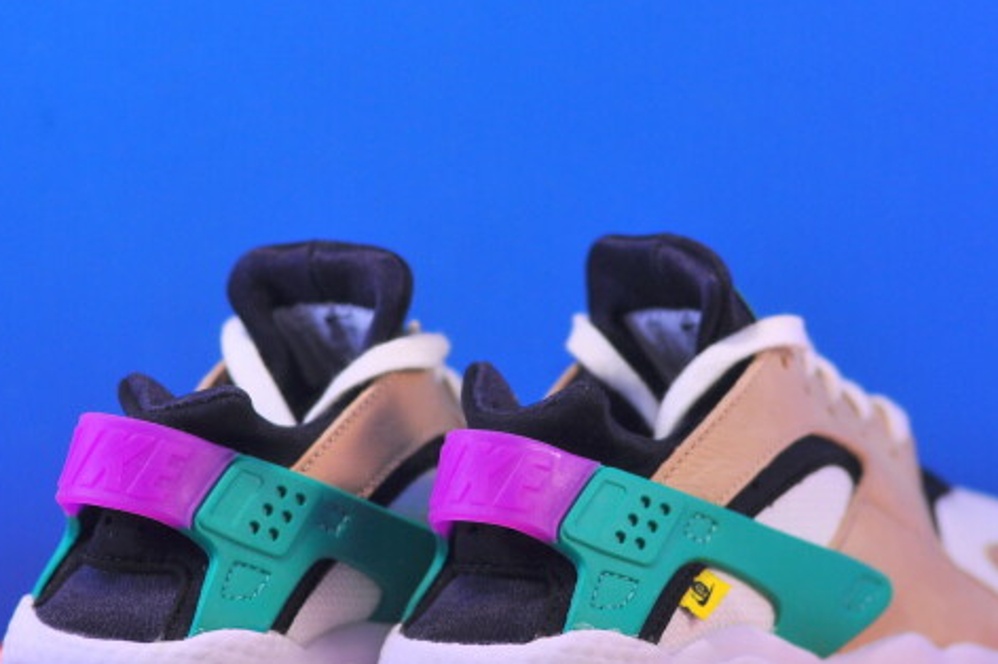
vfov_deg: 10.8
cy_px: 339
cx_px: 510
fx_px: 3518
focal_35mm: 127
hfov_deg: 16.1
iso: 250
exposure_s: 1/320
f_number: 2.5
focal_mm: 50
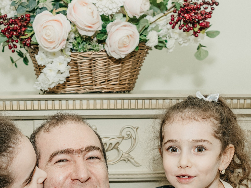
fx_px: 544
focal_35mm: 75
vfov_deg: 18.9
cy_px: 201
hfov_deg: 25.9
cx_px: 92
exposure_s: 1/160
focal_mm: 26
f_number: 4.5
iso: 320
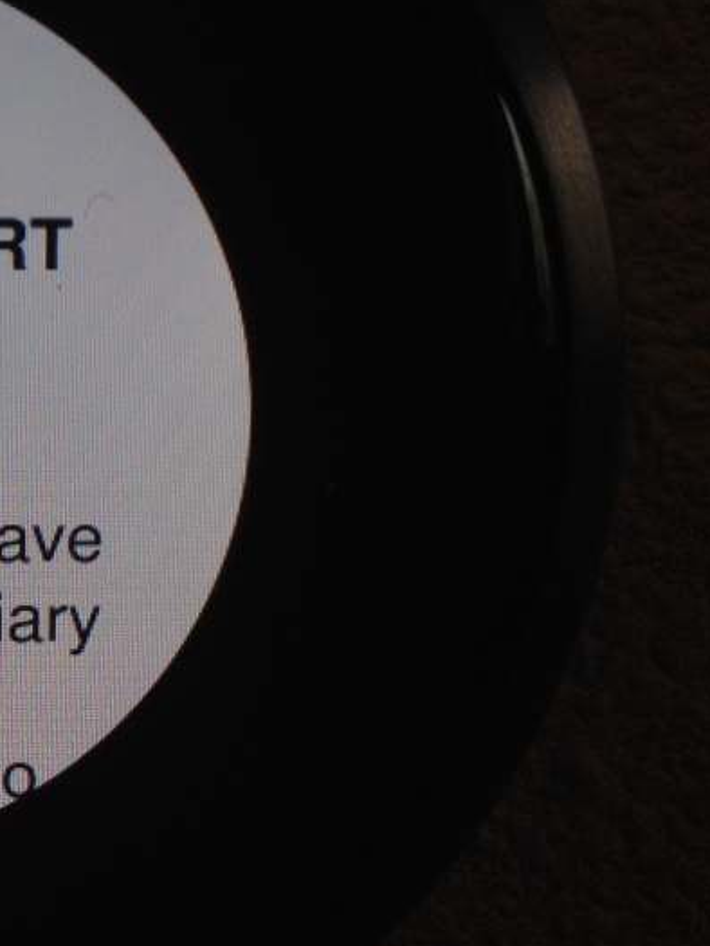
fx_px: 2488
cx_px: -204
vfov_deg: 21.5
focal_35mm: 91
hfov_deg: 15.5
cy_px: 415
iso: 50
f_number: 2.4
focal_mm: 4.28
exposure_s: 1/130
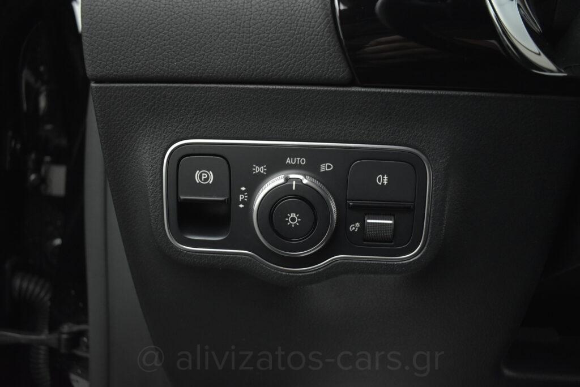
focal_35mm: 30
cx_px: 290
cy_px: 194
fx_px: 484
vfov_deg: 43.7
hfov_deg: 61.9
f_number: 3.5
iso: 1600
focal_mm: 20
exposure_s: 1/60
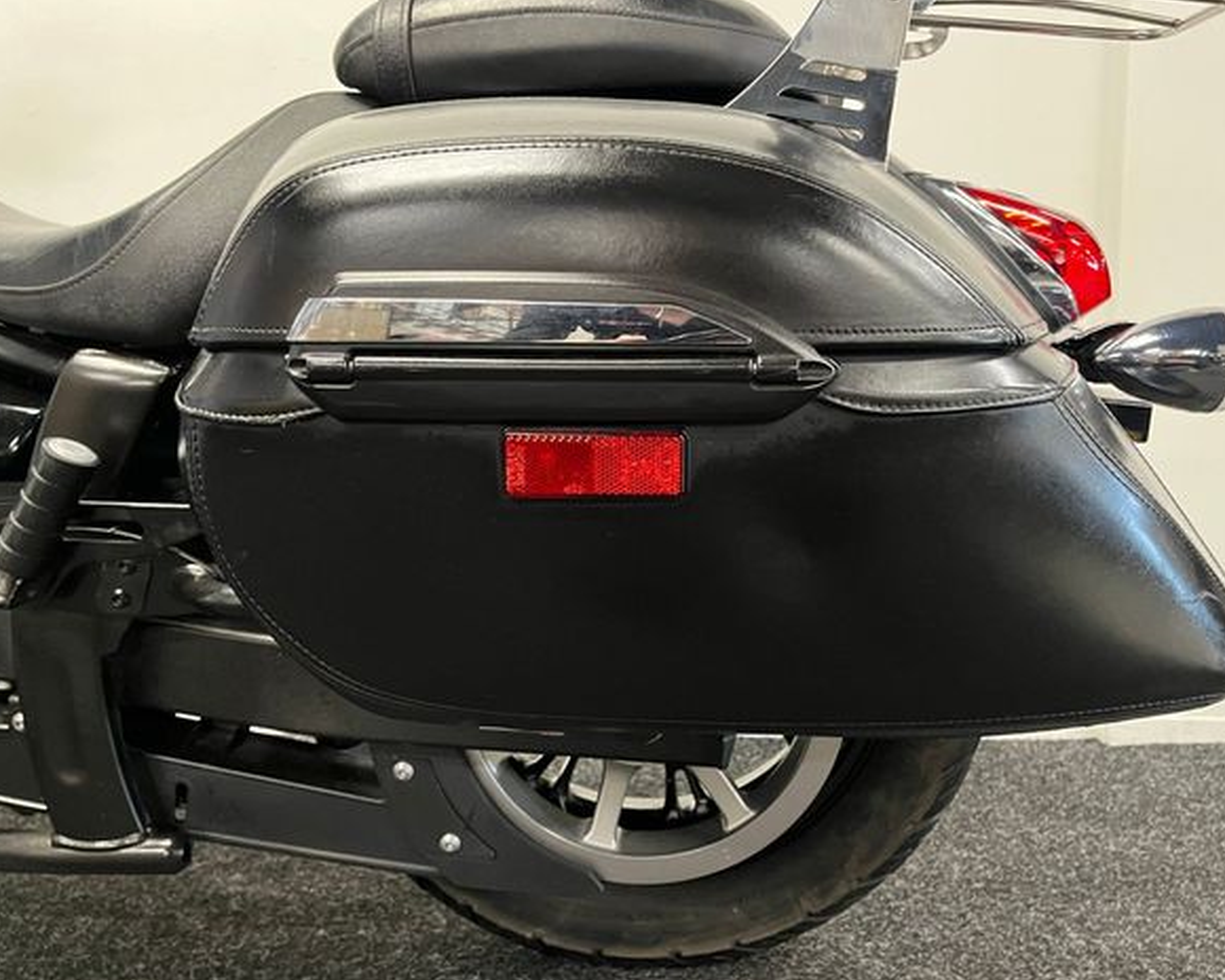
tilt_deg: -3.7
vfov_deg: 51.5
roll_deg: -0.5
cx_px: 665
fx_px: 1015
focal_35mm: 28
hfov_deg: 62.1
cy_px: 492
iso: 400
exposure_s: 1/33
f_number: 1.6
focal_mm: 5.1
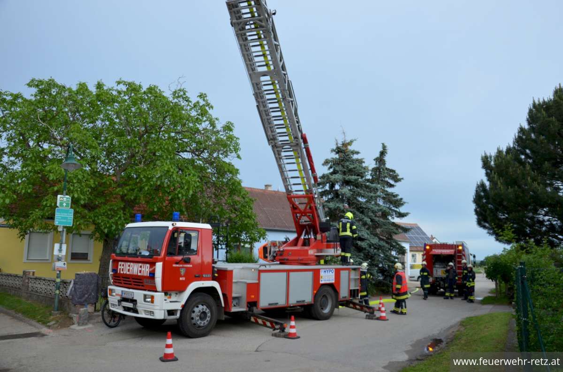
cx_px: 282
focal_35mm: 32
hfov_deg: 59.6
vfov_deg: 41.5
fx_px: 491
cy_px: 186
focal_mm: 21
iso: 400
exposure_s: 1/125
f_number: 5.6
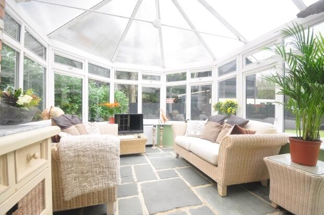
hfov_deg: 100.4
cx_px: 162
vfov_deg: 77.2
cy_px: 108
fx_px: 135
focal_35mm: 15
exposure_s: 1/5
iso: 200
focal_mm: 10
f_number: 11
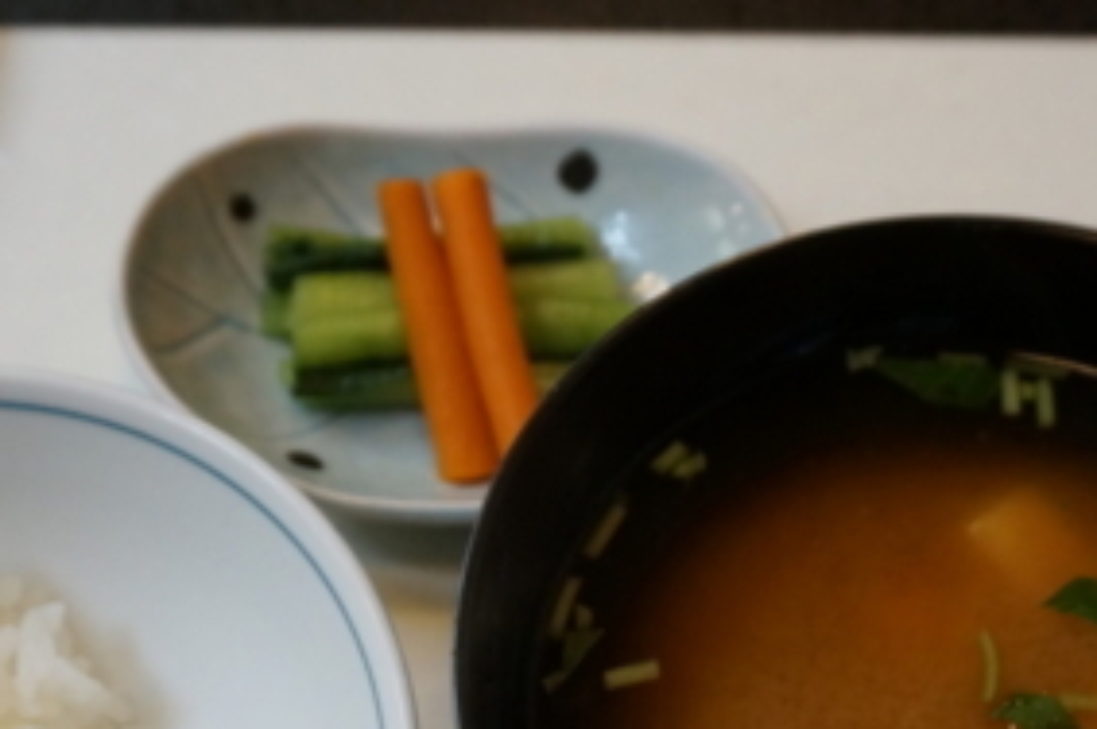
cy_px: 681
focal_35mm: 70
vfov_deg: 19.0
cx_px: 547
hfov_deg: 28.9
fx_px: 2131
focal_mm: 22
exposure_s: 1/60
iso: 1250
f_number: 4
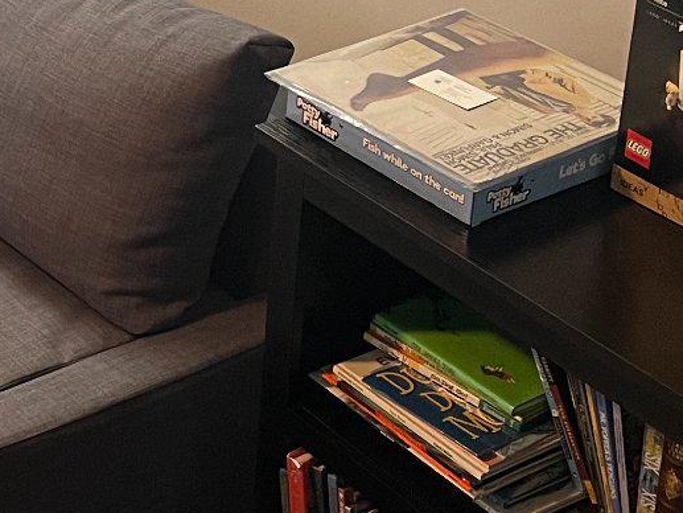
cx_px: -119
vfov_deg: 14.1
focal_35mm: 103
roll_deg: +0.4
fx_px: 2033
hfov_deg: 18.2
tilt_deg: -25.3
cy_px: -9
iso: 250
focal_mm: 5.1
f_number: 1.6
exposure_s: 1/60
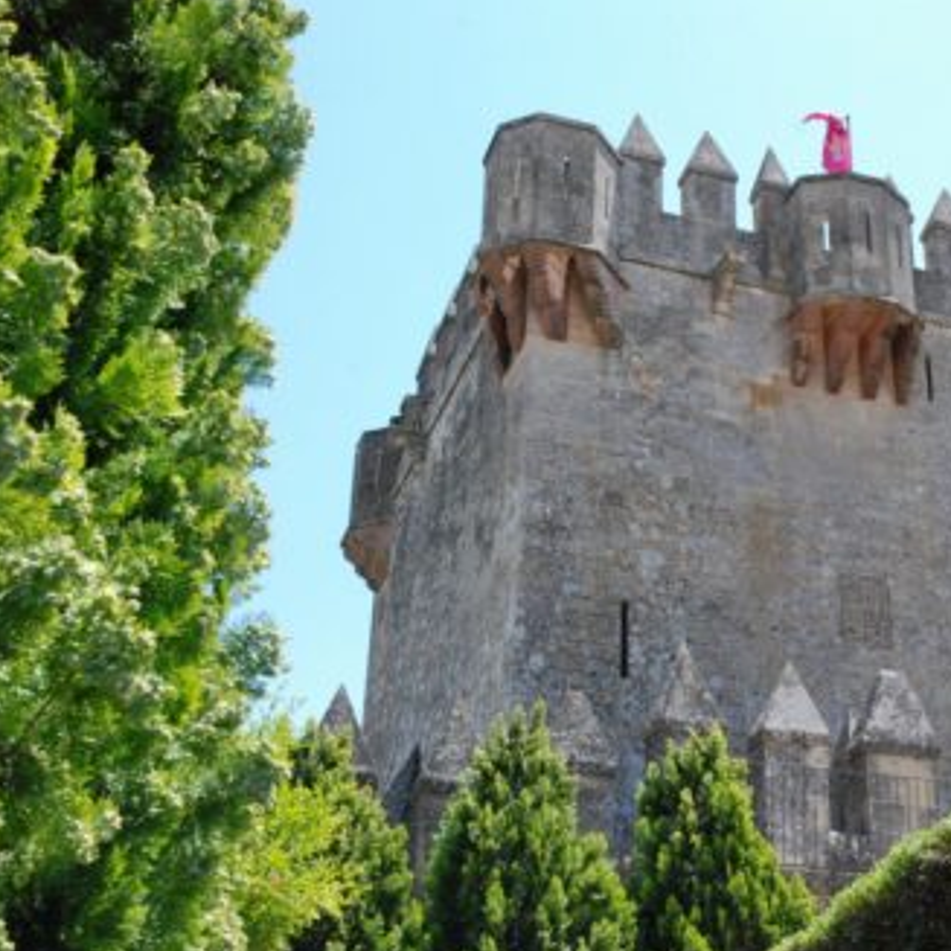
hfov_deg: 31.8
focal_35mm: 53
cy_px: 478
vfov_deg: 32.4
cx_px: 718
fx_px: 1636
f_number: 13
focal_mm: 27
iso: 1600
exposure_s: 1/640
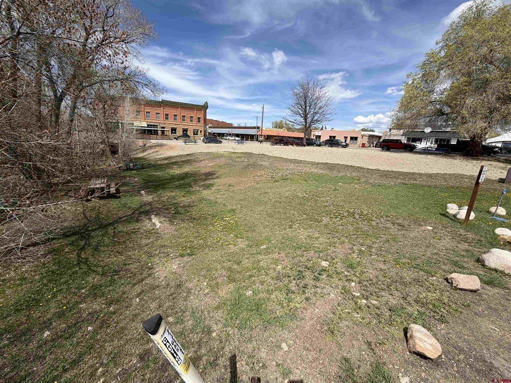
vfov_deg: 85.7
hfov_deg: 102.1
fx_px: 207
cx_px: 256
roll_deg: -4.2
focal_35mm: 14
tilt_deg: -14.5
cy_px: 192
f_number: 2.2
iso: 25
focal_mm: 2.22
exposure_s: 1/1001
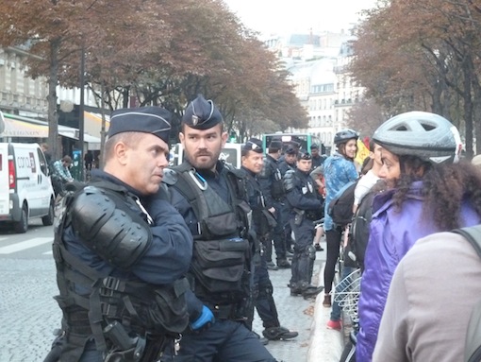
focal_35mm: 90
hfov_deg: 21.8
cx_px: 240
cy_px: 181
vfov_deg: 16.4
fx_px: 1251
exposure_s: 1/40
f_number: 4.3
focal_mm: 14.7
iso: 800
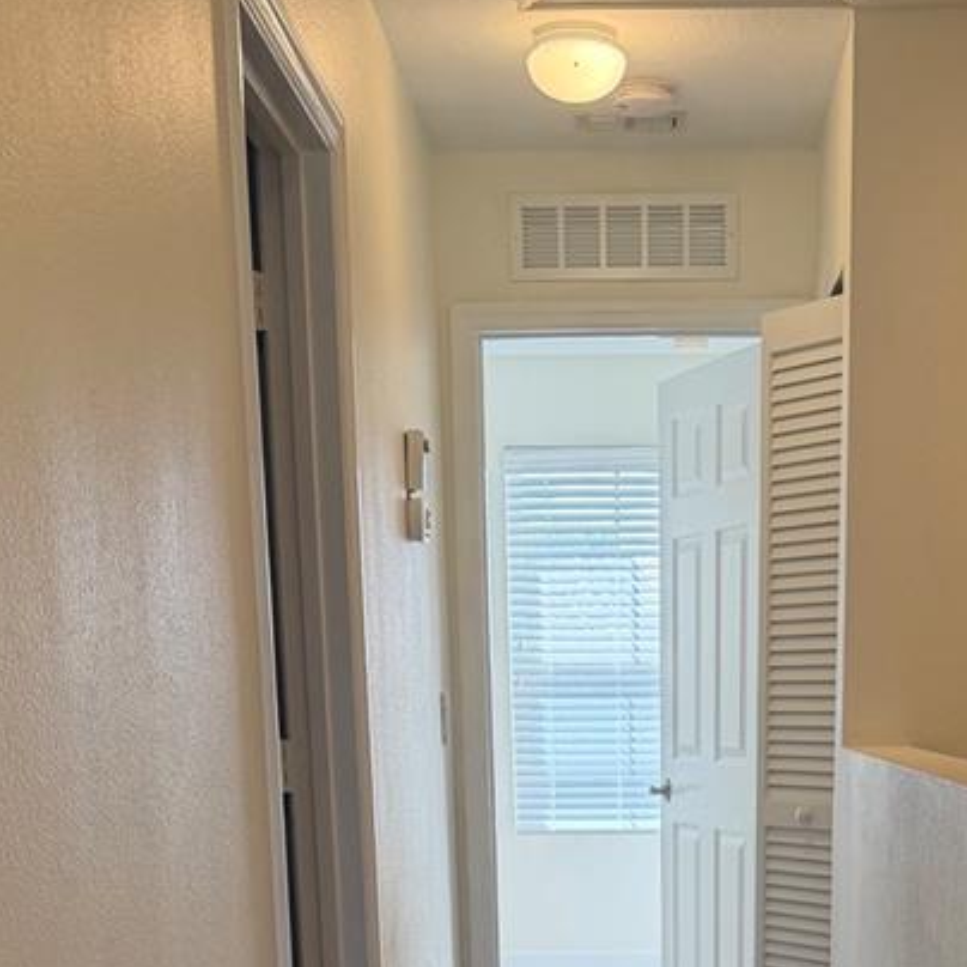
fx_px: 1991
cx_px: 675
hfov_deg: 27.1
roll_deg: +0.9
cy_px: 1228
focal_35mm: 63
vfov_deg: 24.2
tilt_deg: -14.9
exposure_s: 1/228
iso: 200
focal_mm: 6.76
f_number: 1.78
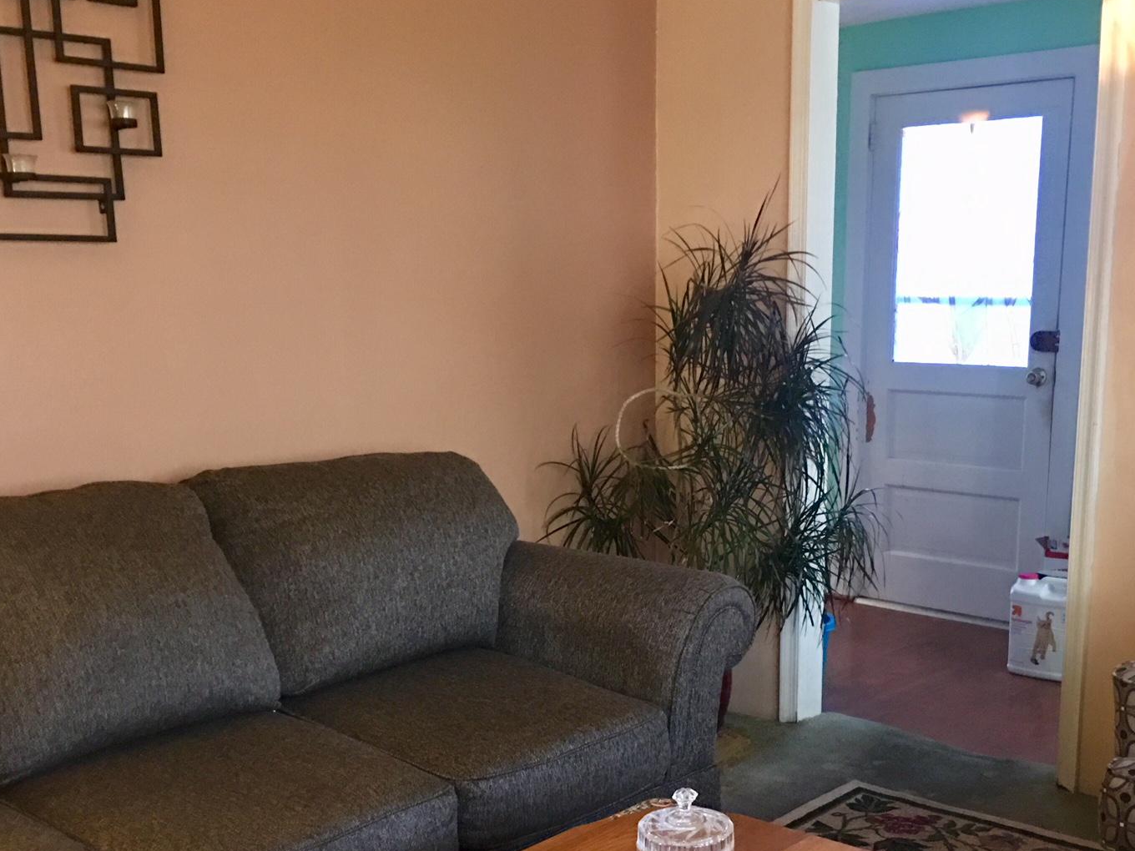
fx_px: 1410
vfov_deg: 33.4
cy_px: 545
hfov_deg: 43.7
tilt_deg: -9.5
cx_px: 654
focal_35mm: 43
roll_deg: +0.2
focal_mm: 4.15
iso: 80
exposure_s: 1/4
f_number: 2.2
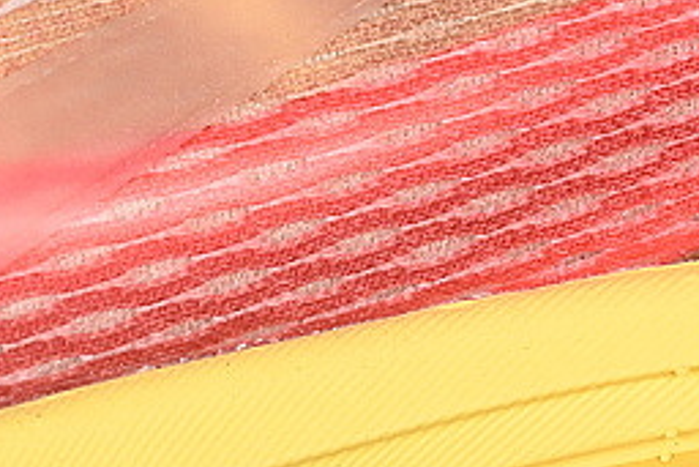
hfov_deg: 6.5
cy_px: 55
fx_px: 6139
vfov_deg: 4.4
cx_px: 388
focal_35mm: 316
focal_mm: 50
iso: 160
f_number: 7.1
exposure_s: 1/80
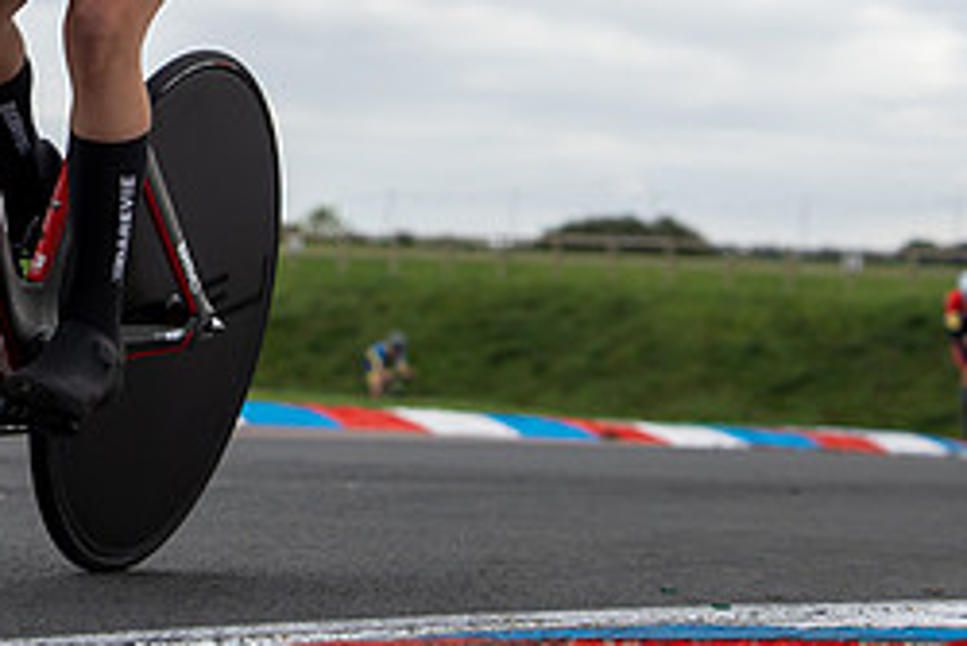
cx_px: 58
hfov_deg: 9.9
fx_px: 5536
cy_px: 9
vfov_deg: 6.7
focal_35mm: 206
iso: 100
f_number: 3.5
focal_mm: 62
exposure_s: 1/1000
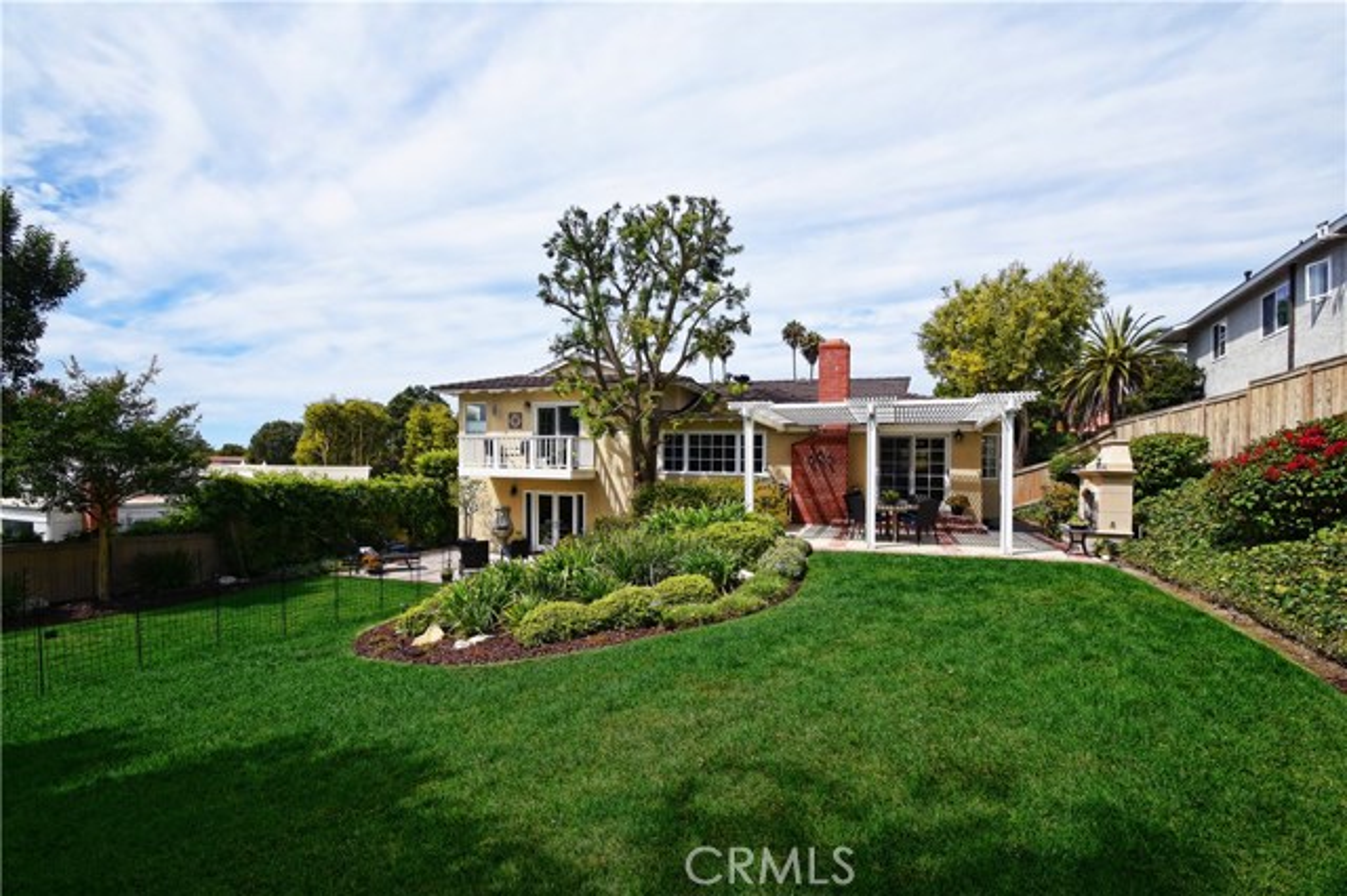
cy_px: 448
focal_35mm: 15
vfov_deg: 77.3
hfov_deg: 100.4
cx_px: 674
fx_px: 561
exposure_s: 1/500
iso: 320
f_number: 14
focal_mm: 10
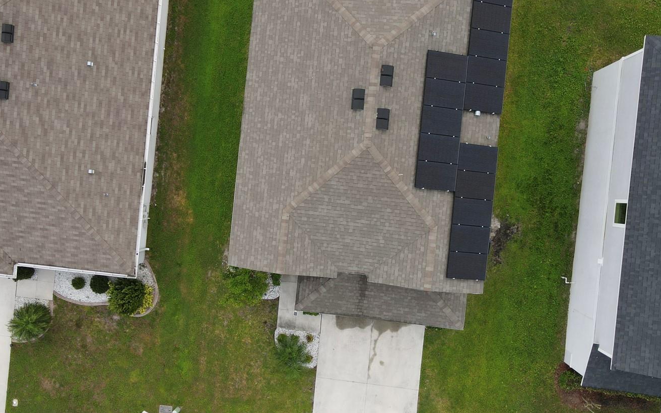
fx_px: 558
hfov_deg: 61.2
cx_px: 342
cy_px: 195
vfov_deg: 40.6
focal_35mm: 31
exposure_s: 1/200
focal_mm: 4.5
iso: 100
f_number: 2.8
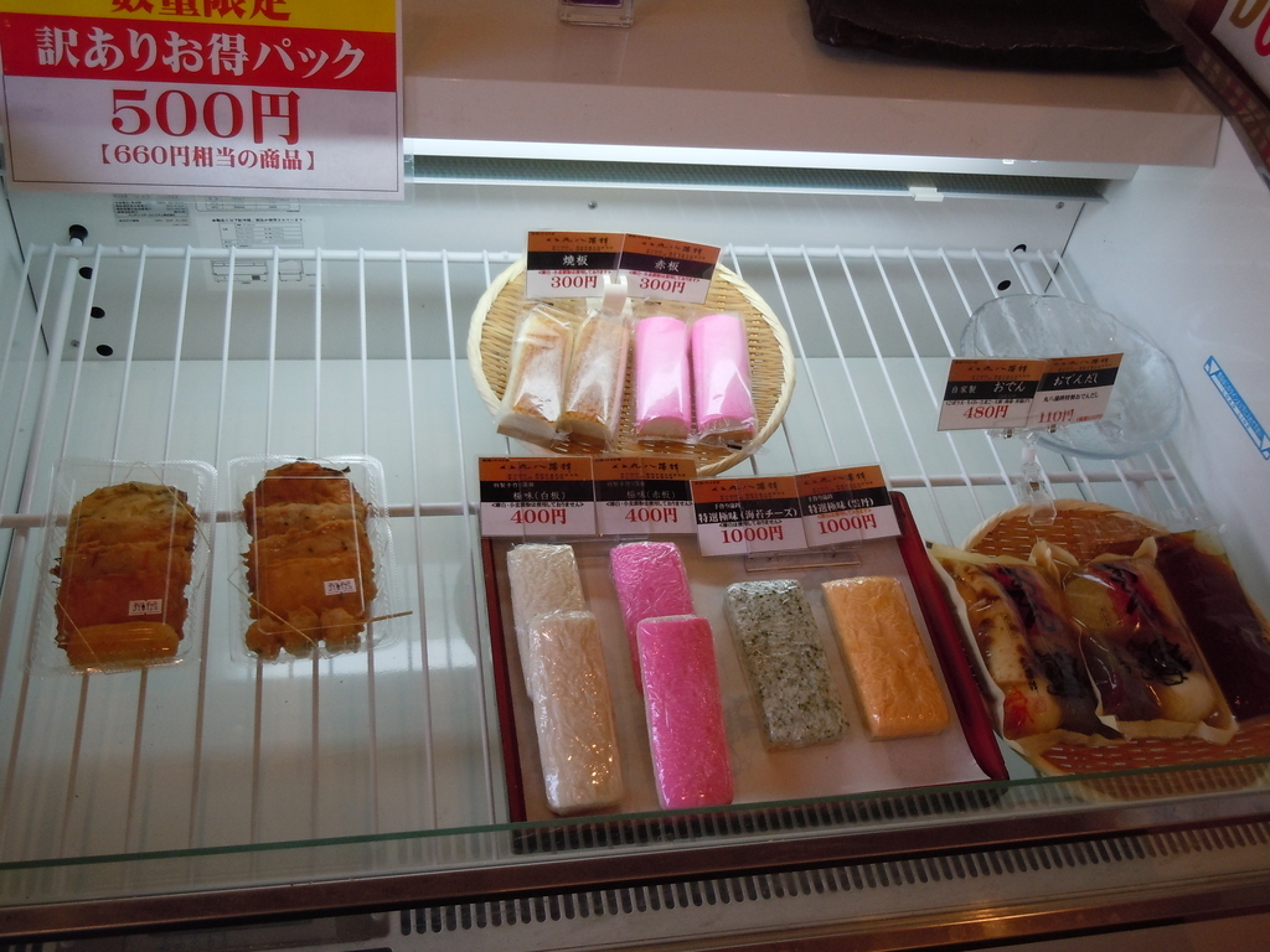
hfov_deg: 55.4
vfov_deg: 42.9
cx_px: 635
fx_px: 1211
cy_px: 476
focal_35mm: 33
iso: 250
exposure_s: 1/125
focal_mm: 5.9
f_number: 4
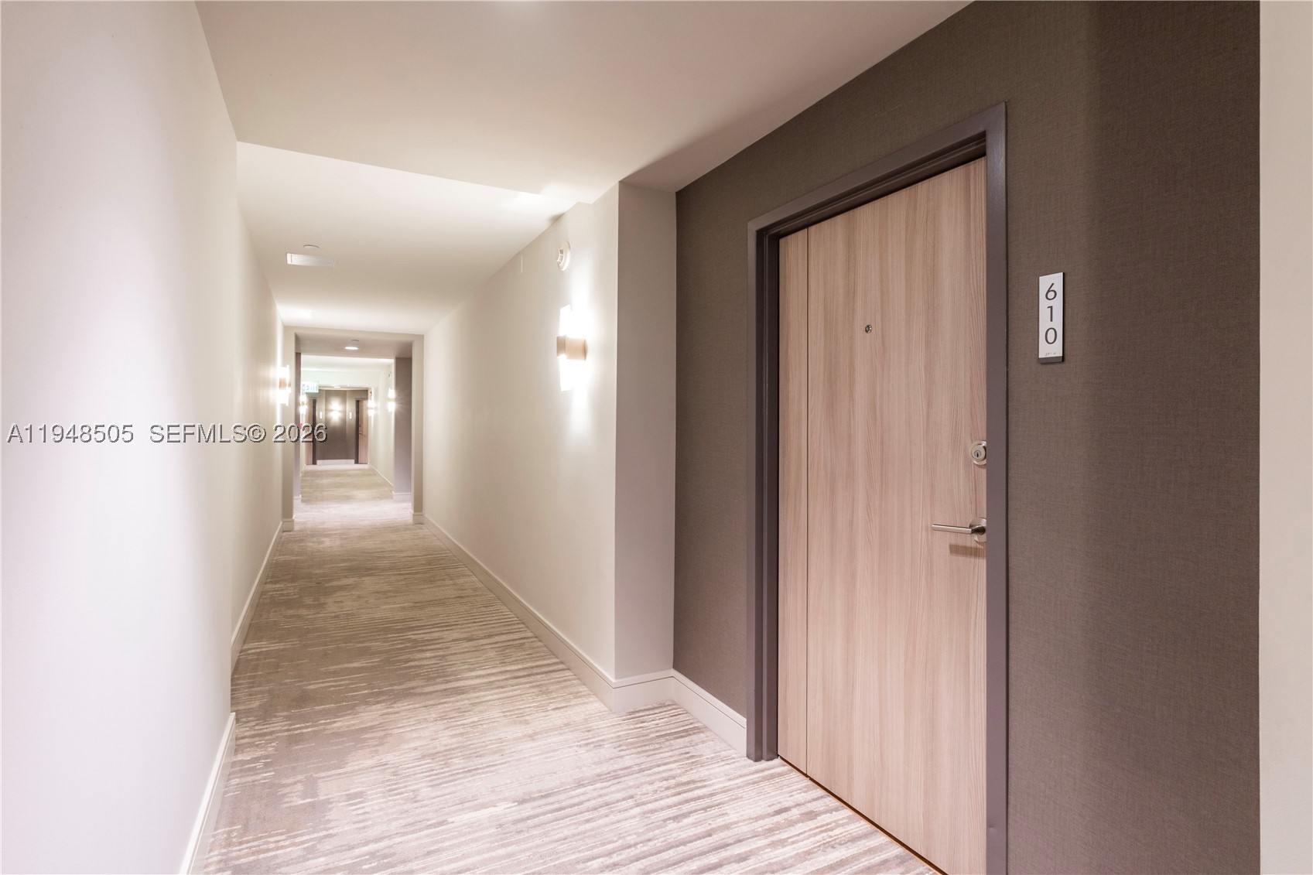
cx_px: 656
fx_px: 602
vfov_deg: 72.0
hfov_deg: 95.0
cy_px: 438
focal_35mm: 16
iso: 200
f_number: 7.1
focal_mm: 11
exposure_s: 1
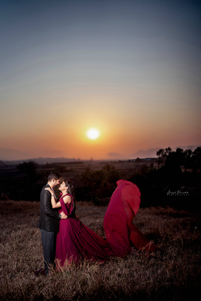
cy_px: 150
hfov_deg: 37.9
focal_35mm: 35
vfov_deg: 54.4
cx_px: 100
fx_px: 293
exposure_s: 1/8000
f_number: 1.4
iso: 100
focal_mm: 35
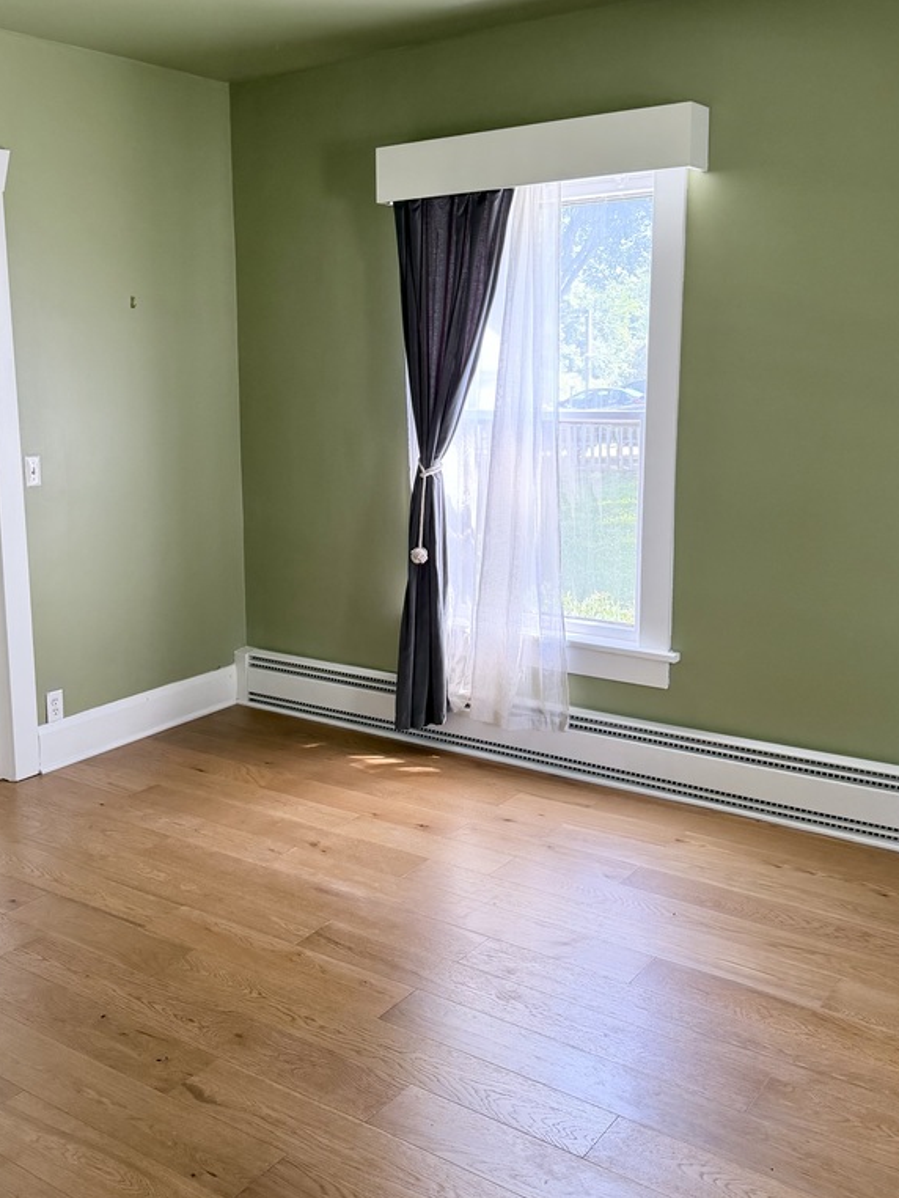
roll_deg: +1.1
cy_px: 553
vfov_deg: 53.9
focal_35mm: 34
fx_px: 1177
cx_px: 352
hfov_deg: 41.6
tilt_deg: -9.1
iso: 200
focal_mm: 6.76
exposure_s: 1/105
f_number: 1.78
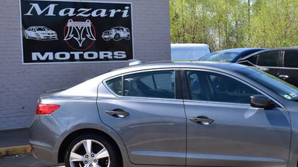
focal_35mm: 85
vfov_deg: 14.2
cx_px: 225
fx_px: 670
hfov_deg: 24.8
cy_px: 105
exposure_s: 1/400
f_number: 11
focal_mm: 35
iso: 400
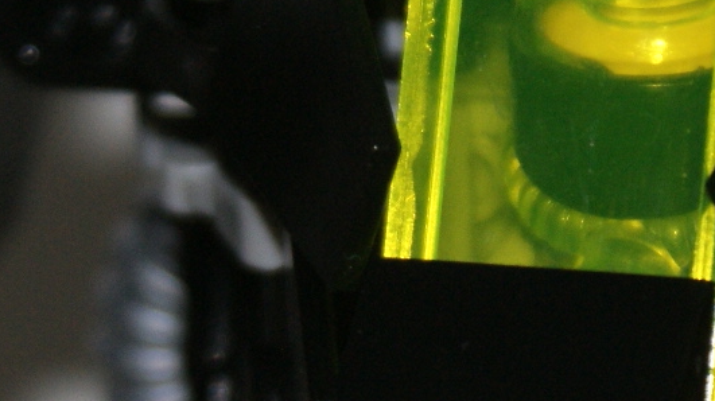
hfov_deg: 5.4
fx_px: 7541
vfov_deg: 3.0
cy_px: 260
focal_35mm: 398
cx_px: 587
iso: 400
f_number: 5.6
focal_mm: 70
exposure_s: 1/125
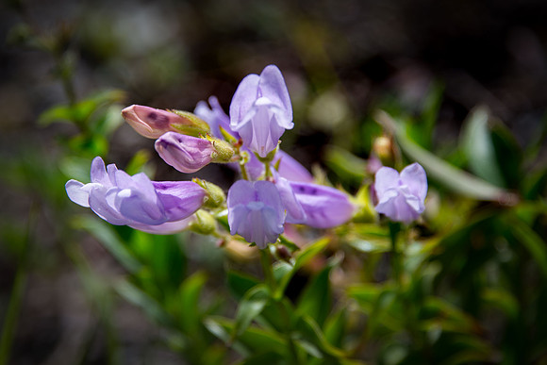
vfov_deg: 3.4
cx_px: 239
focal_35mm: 407
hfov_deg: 5.1
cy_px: 173
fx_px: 6180
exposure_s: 1/500
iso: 100
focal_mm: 300
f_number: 6.3
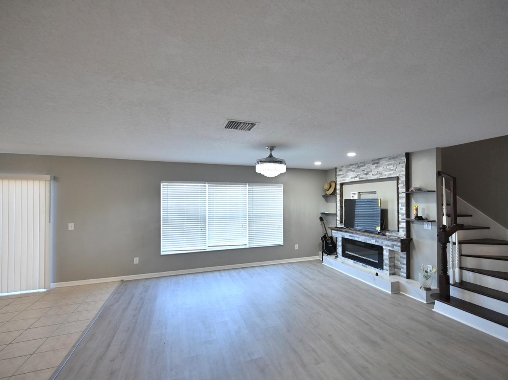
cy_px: 197
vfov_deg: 78.0
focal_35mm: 16
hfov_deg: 94.2
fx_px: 235
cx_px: 281
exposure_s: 1/125
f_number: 4
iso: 560
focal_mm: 14
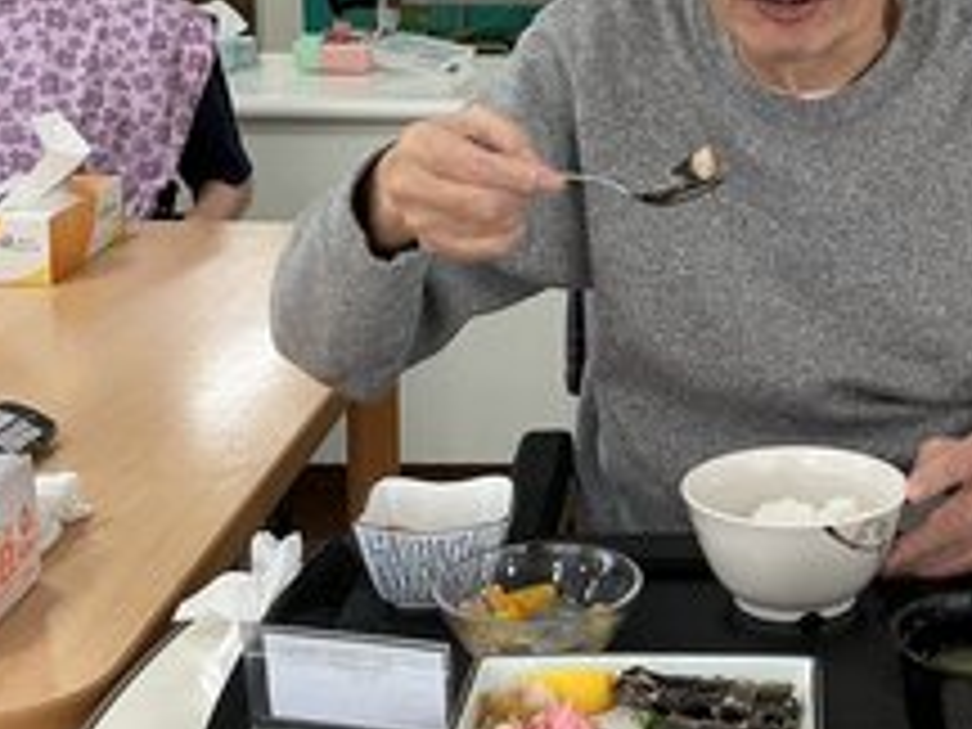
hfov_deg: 28.2
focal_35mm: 67
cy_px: 187
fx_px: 1881
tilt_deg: -11.5
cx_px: 806
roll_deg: -0.4
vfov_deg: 21.7
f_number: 1.8
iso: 40
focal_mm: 3
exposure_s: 1/120
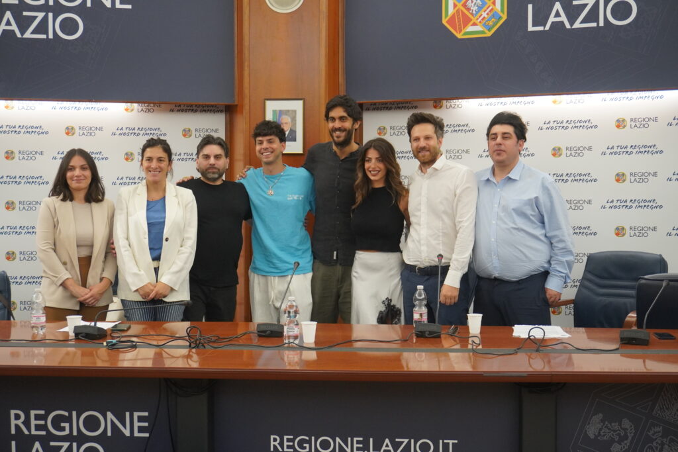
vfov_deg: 29.0
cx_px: 339
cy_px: 226
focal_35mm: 46
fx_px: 876
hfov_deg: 42.3
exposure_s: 1/160
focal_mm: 31
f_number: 5
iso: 1600
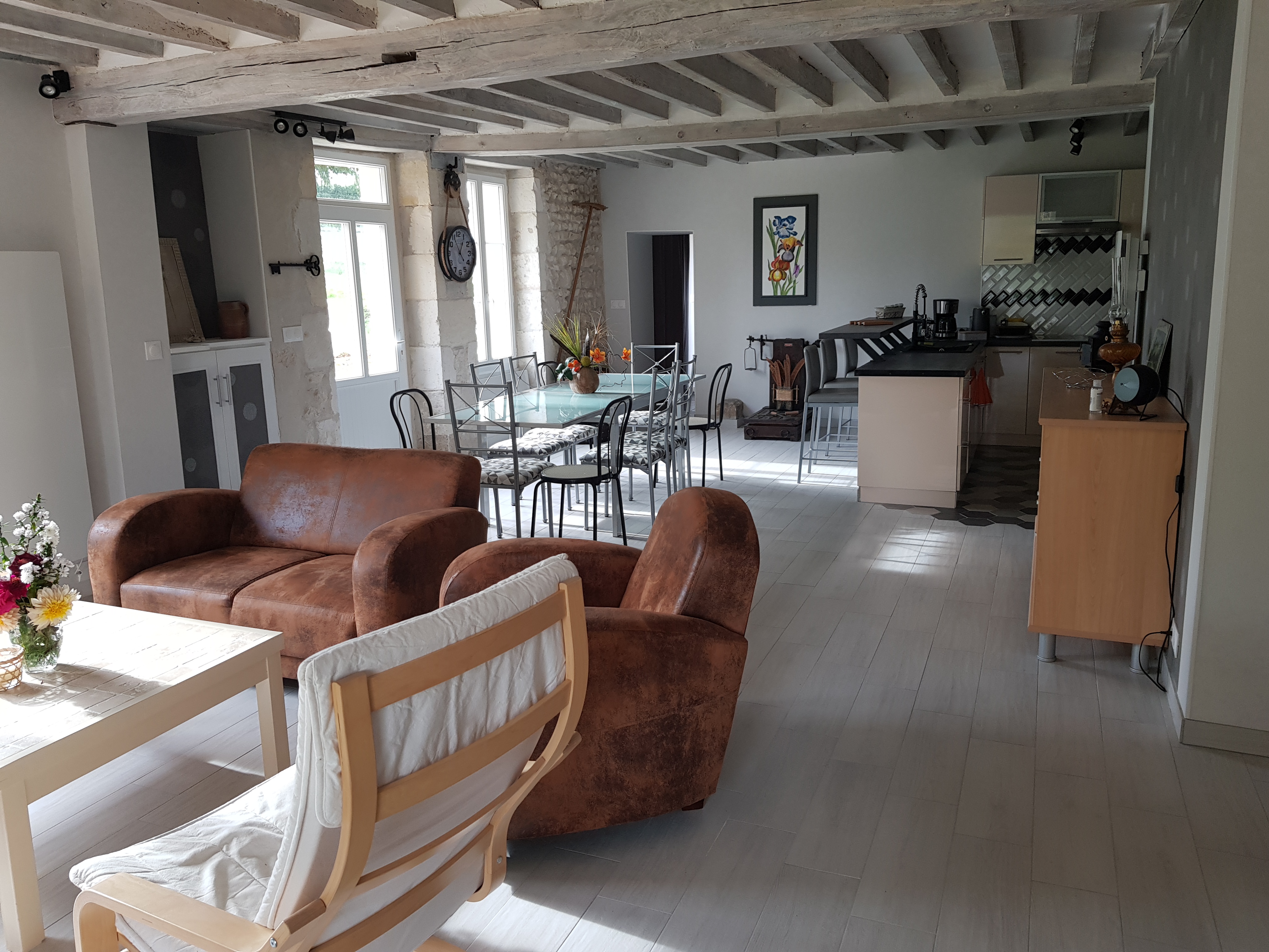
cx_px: 634
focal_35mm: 26
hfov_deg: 67.3
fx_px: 953
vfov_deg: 53.1
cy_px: 476
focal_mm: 4.2
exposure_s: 1/50
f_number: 1.7
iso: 64
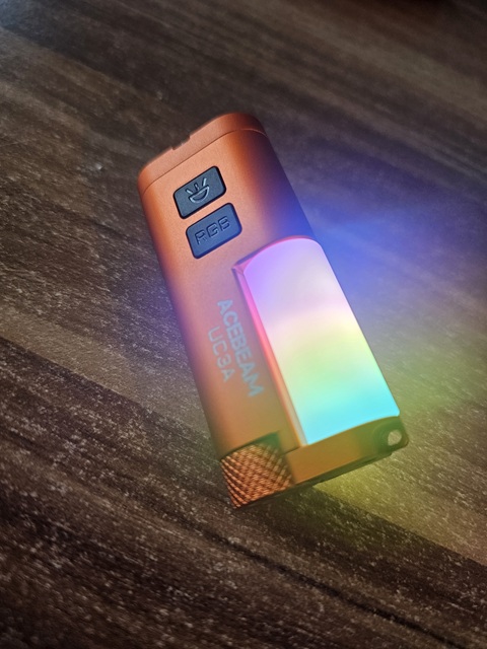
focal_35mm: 23
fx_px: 431
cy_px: 324
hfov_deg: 58.9
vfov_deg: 73.9
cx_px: 244
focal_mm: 6.3
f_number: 1.7
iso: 200
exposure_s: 1/52
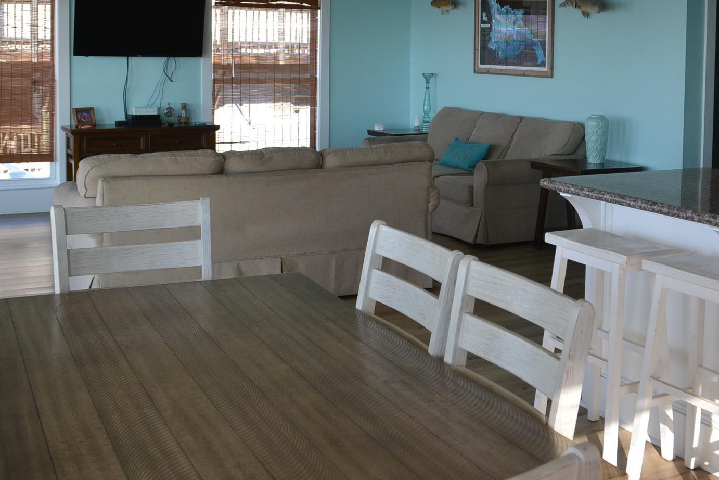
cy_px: 91
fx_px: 899
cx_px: 426
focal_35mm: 45
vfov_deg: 29.2
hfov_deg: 43.4
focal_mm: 18
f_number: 5.6
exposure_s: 1/125
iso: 400
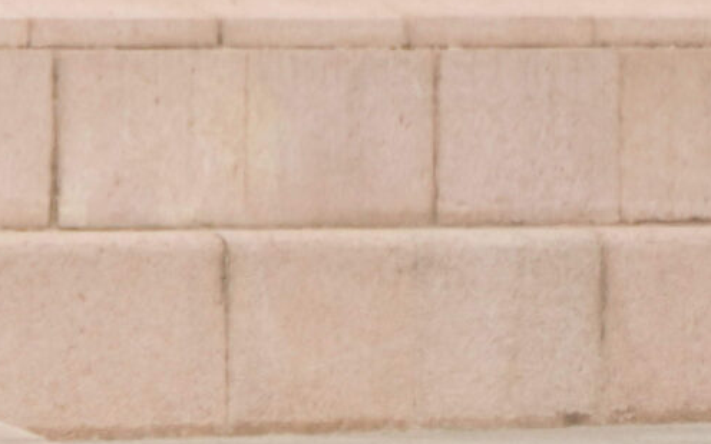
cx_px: -867
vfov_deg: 0.6
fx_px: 42591
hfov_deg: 1.0
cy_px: 654
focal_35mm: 2198
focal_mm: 279
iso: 320
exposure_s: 1/1600
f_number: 6.3
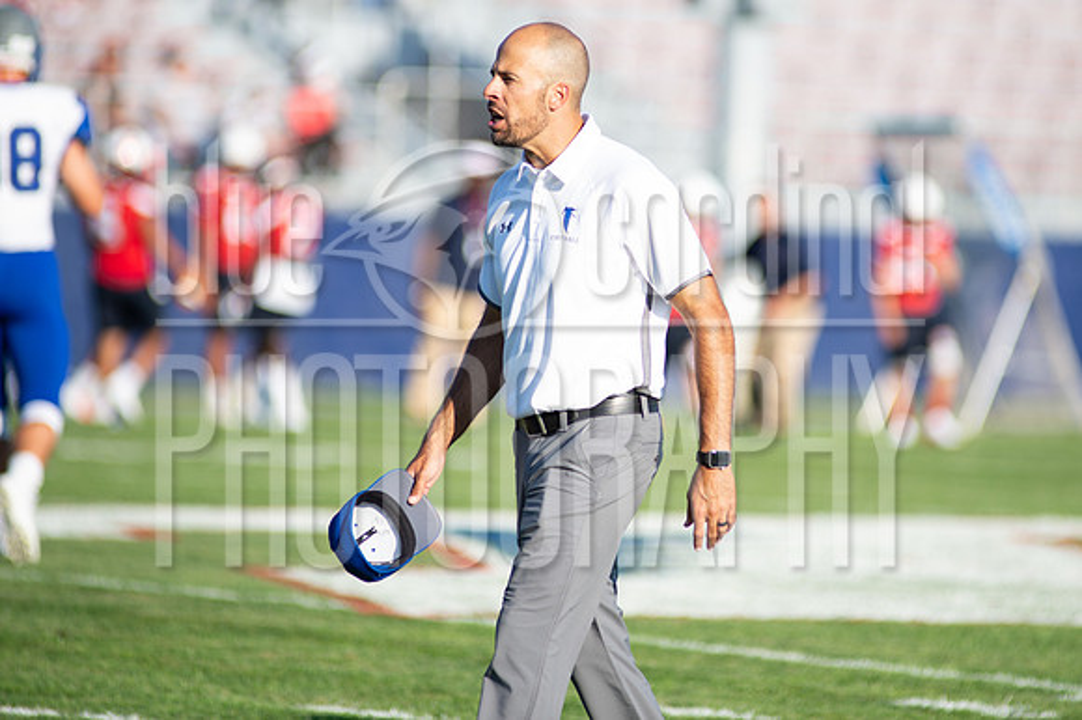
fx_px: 10734
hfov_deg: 5.8
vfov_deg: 3.8
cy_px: 291
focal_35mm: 357
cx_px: 641
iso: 200
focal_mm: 300
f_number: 3.2
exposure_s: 1/2000
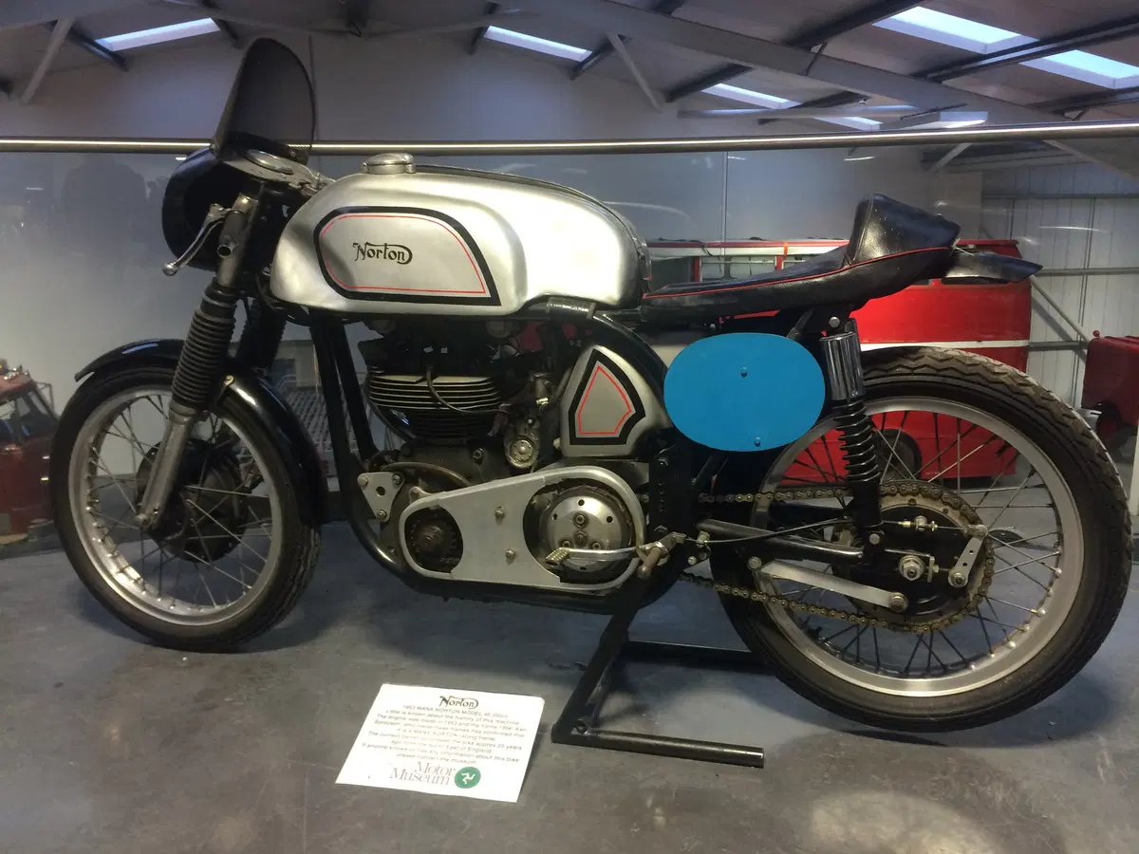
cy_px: 427
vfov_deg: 48.2
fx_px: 954
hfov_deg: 61.7
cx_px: 570
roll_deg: +1.2
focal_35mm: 29
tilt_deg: -12.2
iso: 100
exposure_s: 1/30
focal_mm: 4.15
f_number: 2.2
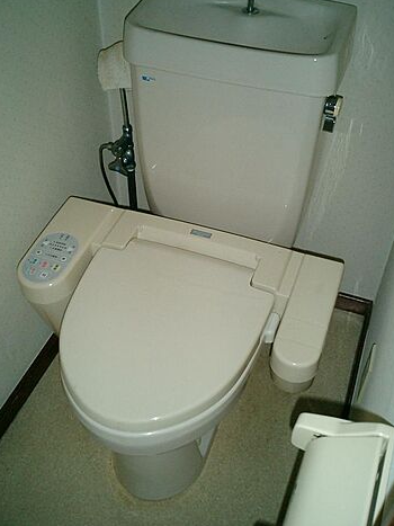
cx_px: 197
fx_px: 562
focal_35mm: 37
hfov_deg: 38.6
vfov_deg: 50.1
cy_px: 259
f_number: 3.2
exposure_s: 1/30
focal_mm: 7.5
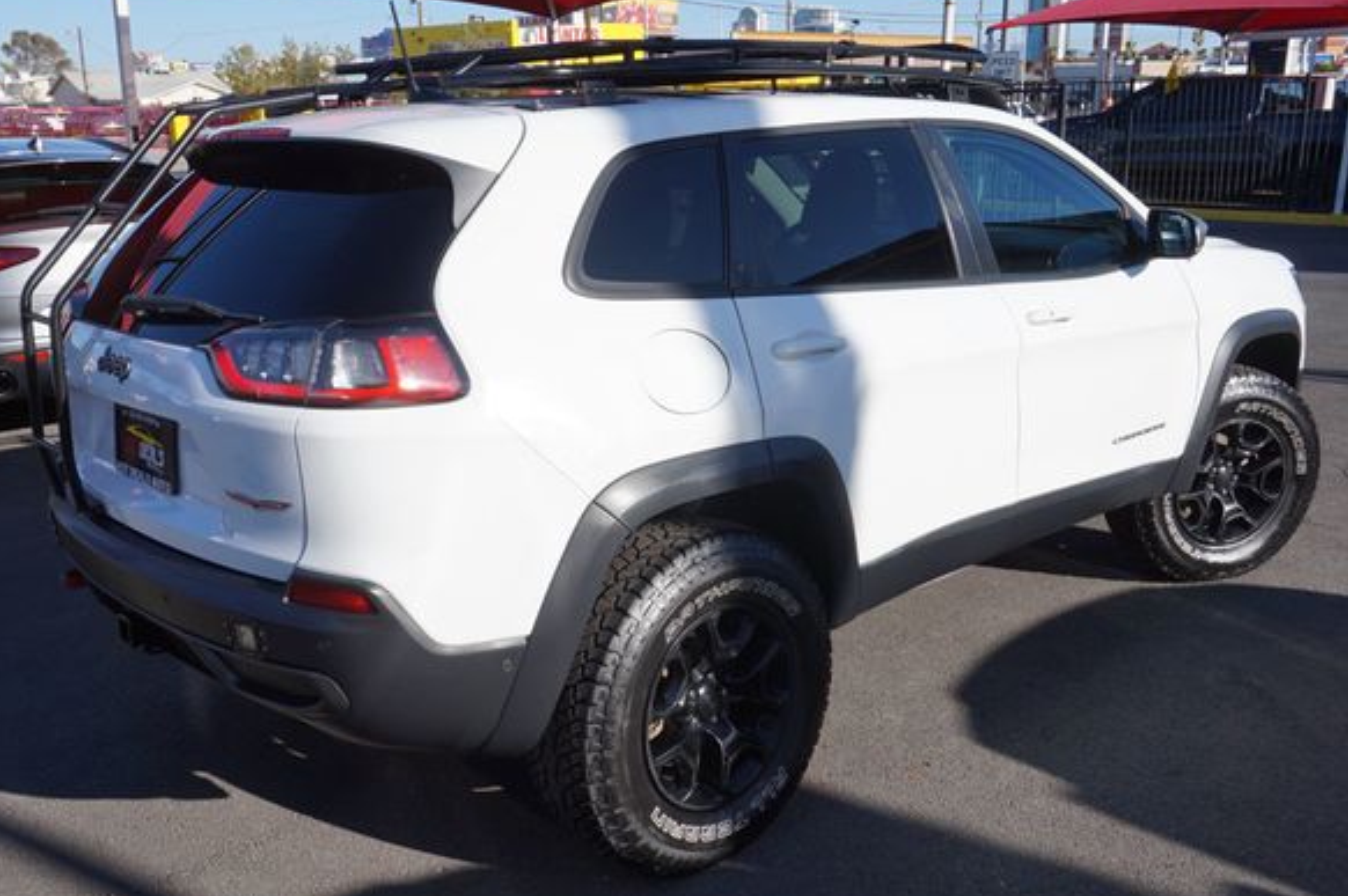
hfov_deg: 57.2
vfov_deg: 39.9
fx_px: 1235
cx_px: 649
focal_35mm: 33
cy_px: 461
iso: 100
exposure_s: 1/160
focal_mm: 20
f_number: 11
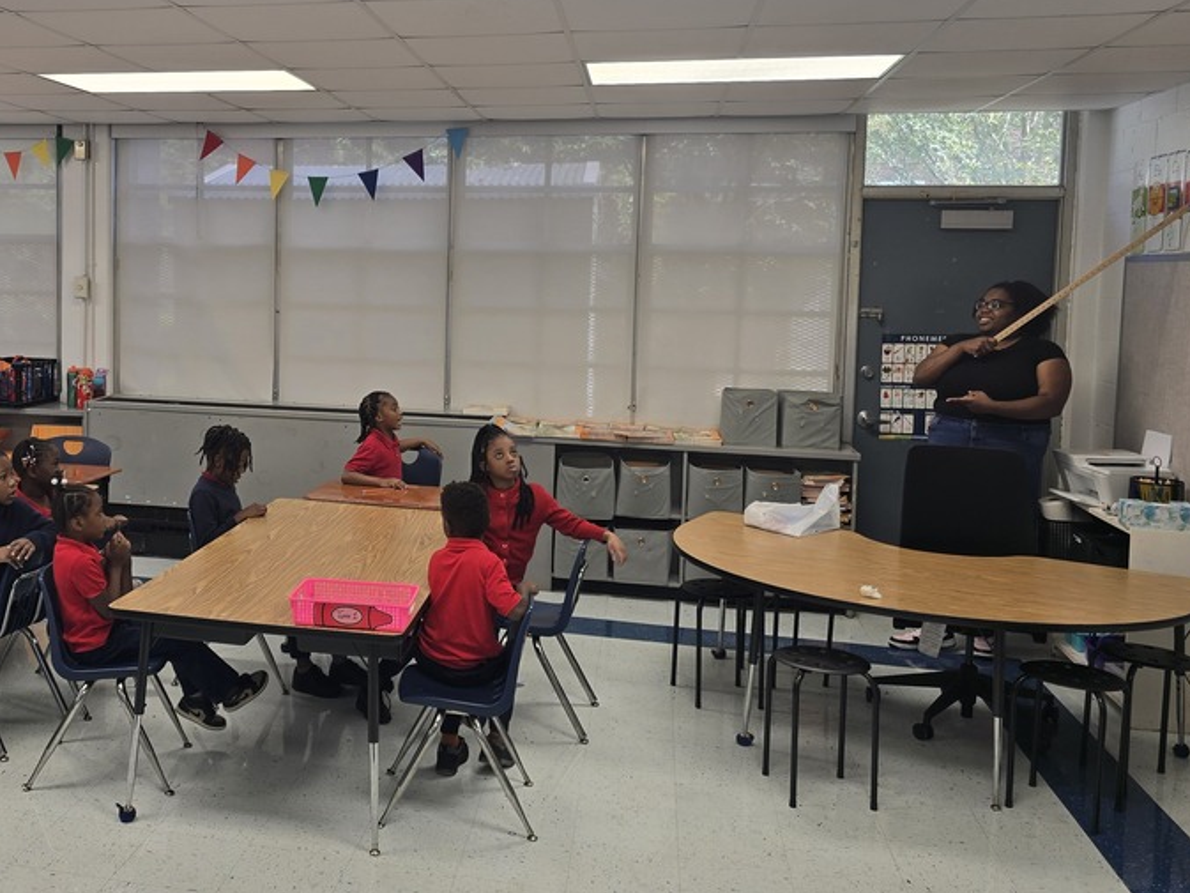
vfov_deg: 40.5
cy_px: 355
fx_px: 1203
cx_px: 338
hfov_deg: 51.0
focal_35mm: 35
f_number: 1.7
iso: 20
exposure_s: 1/57
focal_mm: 6.3
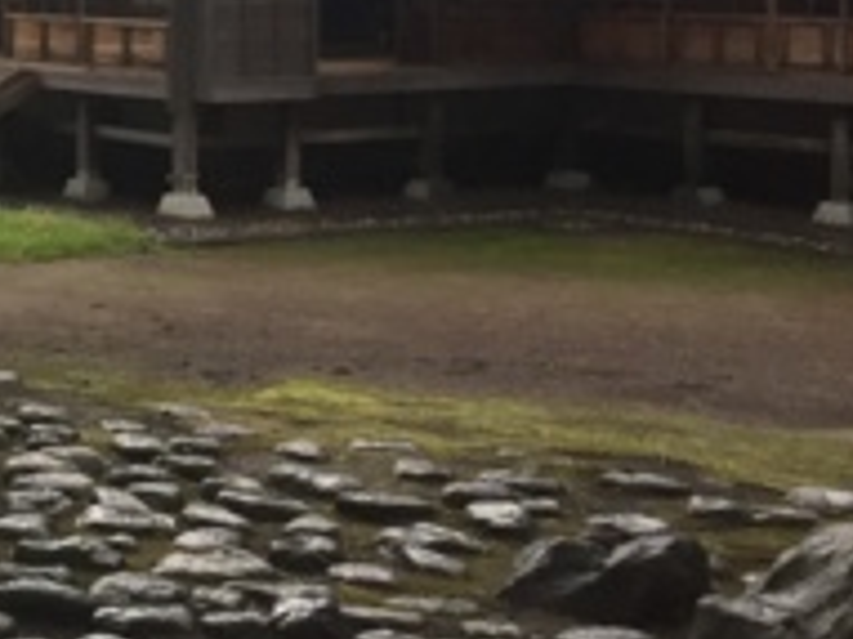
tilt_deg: -1.2
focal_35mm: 91
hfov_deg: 18.7
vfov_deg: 15.9
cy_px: -9
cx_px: -464
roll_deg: +0.5
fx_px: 2241
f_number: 2.2
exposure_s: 1/30
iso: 40
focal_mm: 4.15
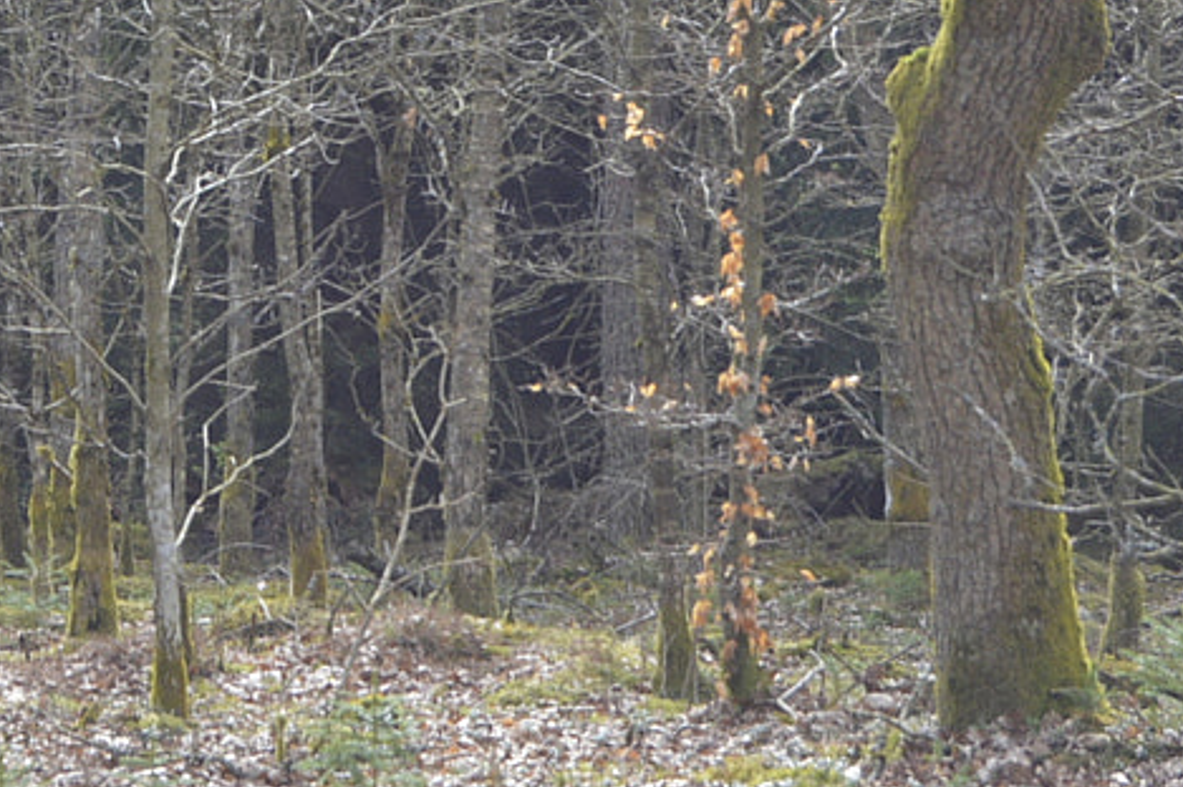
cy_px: -28
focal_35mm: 282
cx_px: 108
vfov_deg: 4.9
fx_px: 9250
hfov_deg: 7.3
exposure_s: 1/125
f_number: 5.6
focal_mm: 55
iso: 140
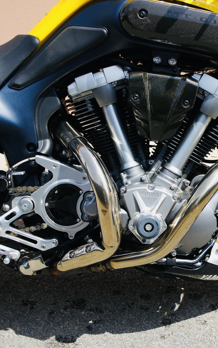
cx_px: 156
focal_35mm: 51
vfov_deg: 39.6
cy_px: 173
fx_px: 485
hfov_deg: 25.1
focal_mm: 22
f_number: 4.5
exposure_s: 1/1000
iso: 200
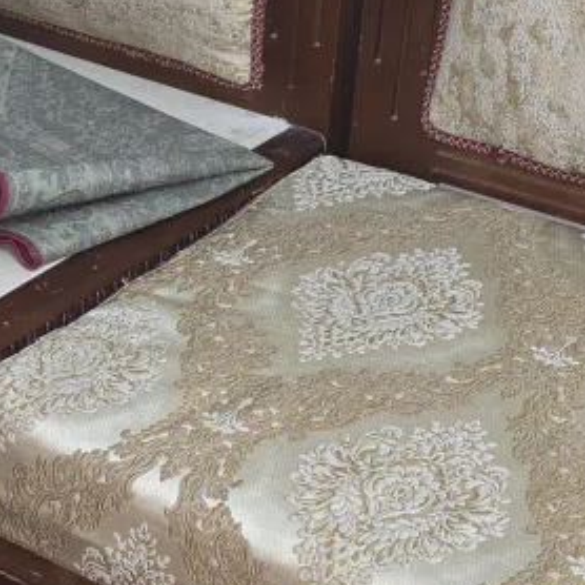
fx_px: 1912
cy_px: 401
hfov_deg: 17.0
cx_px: -21
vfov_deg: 17.3
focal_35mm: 100
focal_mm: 6.3
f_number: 1.7
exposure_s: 1/14.3
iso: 125
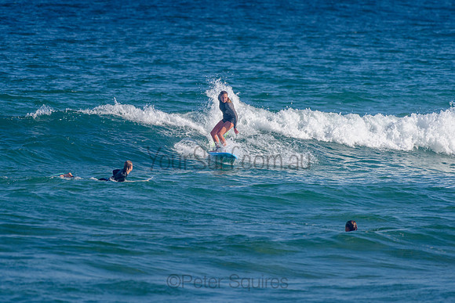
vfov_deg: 2.2
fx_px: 7752
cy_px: 126
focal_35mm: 613
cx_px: 193
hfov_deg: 3.4
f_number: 5.6
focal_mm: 500
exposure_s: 1/2000
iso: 180
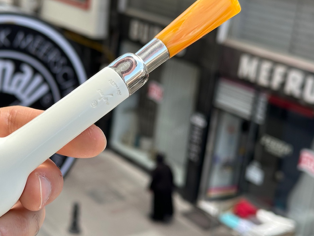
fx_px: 599
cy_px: 104
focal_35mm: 66
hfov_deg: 29.2
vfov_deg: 22.2
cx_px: 106
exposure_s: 1/615
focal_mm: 6.86
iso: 64
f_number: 1.78
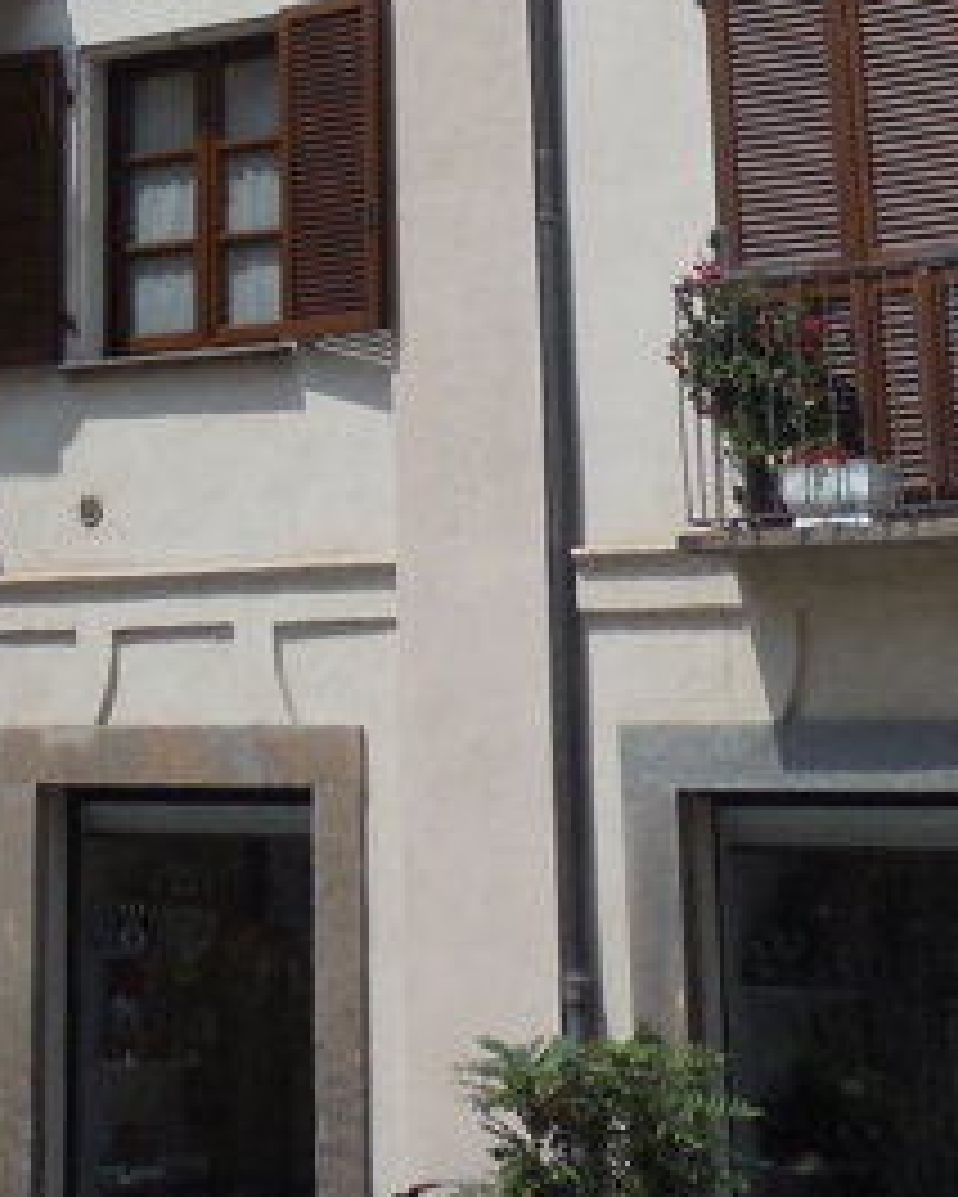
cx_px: -193
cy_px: -464
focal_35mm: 94
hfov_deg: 15.8
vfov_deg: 18.6
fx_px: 3330
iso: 125
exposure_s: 1/640
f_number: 6.2
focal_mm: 4.5
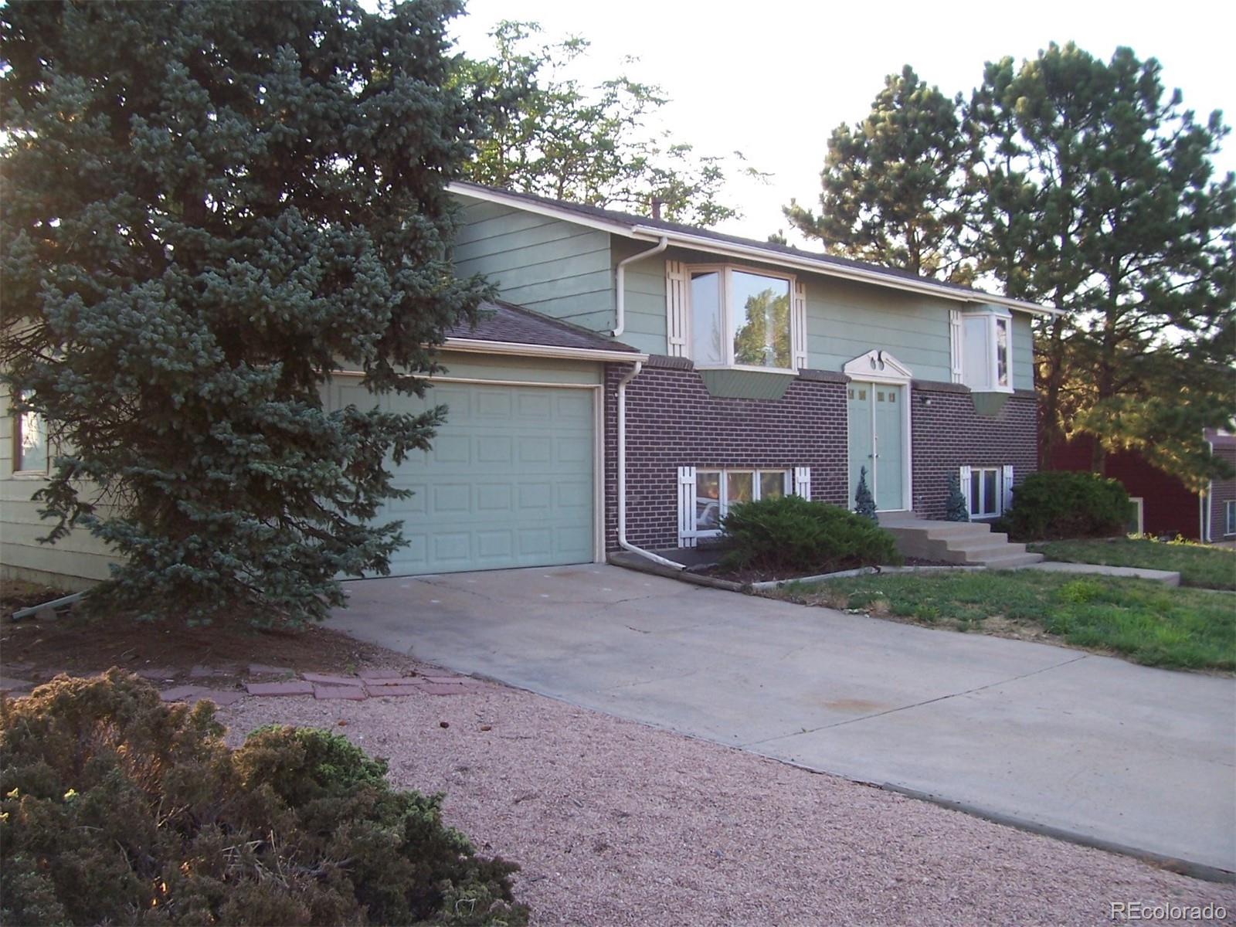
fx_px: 1214
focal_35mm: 34
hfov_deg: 54.0
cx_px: 618
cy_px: 464
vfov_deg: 41.8
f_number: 2.7
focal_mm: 5.6
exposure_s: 1/180
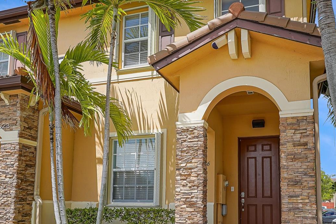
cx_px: 166
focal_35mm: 31
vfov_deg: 42.2
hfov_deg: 60.3
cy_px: 126
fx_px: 289
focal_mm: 20
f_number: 7.1
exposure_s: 1/800
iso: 320
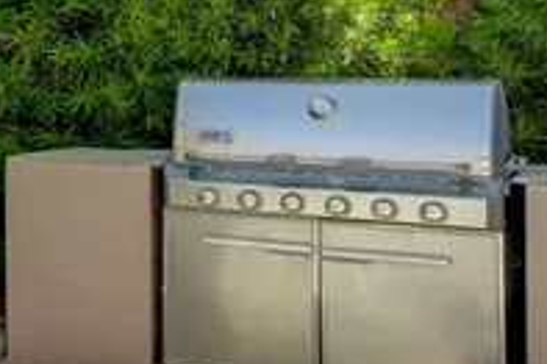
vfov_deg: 17.3
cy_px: 54
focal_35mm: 78
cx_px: -655
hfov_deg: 16.5
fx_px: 1184
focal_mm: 15
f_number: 8
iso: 800
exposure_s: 1/400
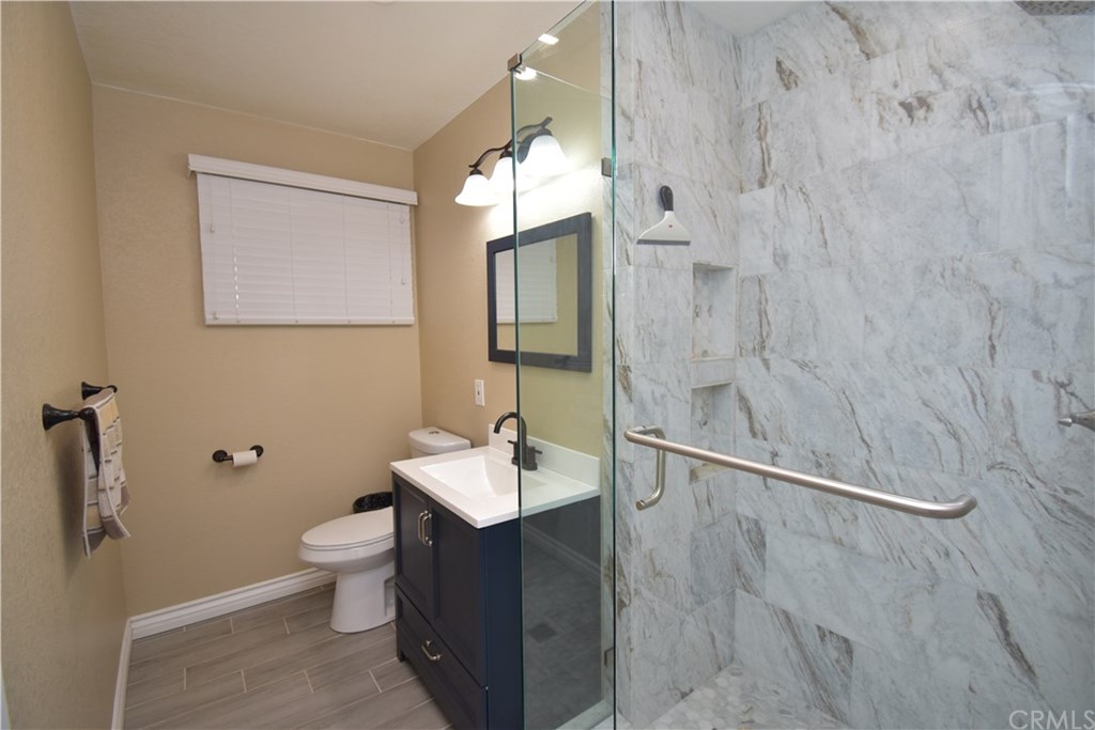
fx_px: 456
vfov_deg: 77.3
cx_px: 548
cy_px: 365
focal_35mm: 15
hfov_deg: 100.4
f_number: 4.5
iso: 320
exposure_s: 1/60
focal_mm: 10
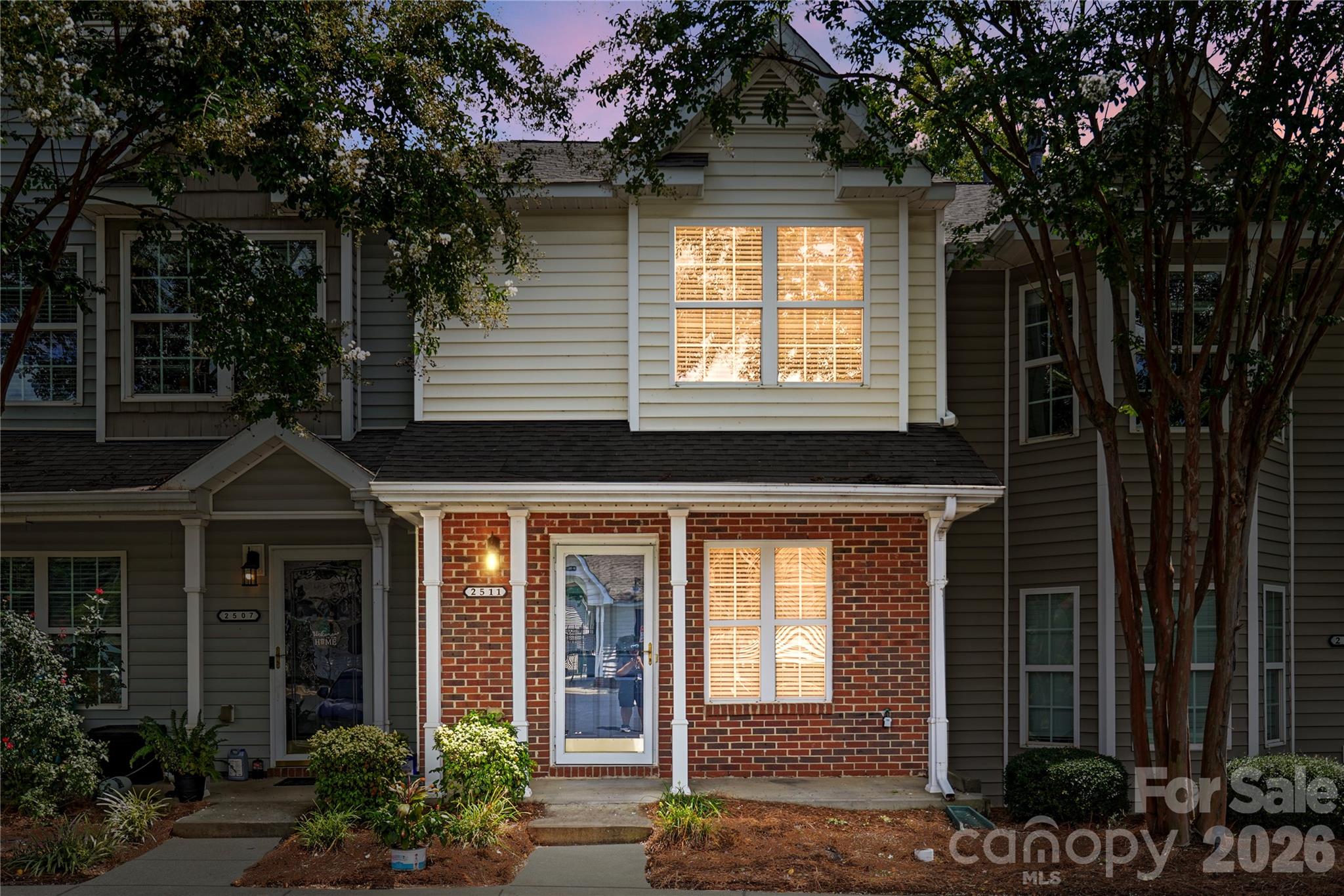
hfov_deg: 61.9
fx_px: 1120
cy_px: 448
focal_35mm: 30
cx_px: 672
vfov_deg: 43.6
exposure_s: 1/200
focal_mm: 20
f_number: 4.5
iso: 100
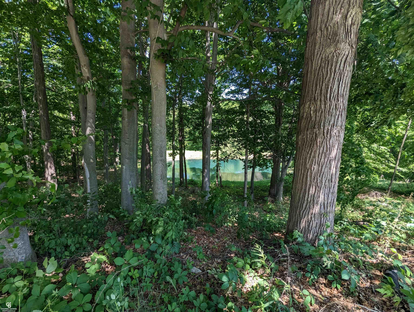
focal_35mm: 16
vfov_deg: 78.2
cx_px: 207
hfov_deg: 94.4
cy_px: 156
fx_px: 192
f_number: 2.2
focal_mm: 2.35
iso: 44
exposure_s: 1/151
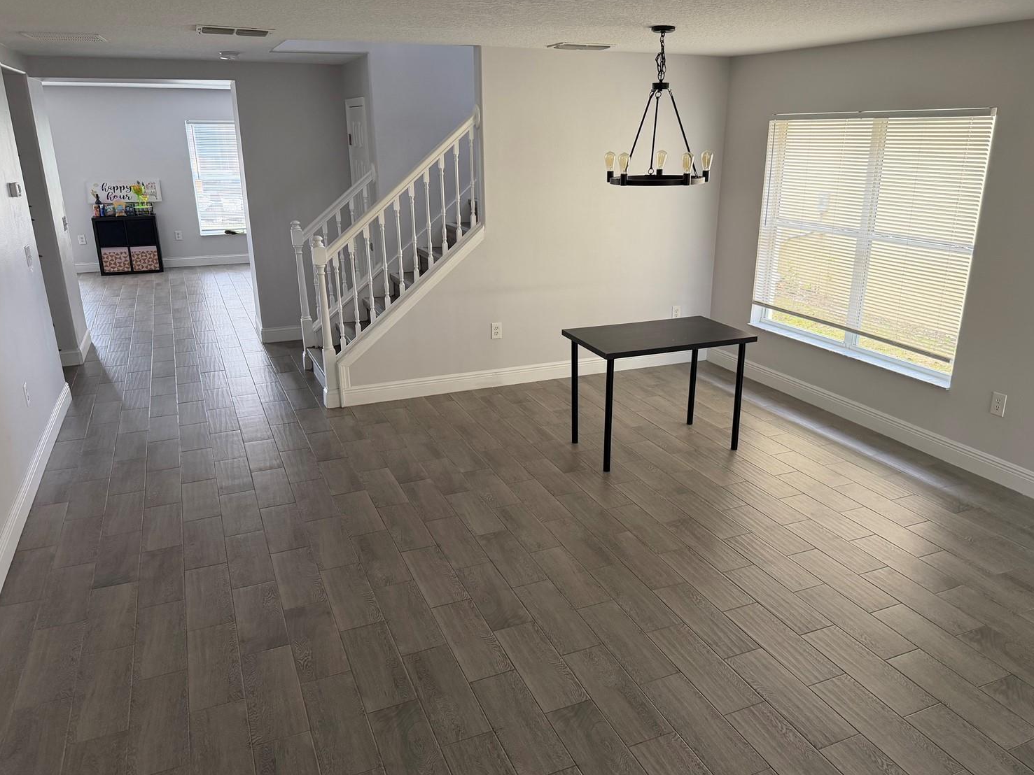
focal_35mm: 26
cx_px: 554
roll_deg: -0.4
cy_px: 401
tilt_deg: -16.9
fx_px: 777
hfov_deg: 67.2
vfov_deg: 53.1
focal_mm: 6.76
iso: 160
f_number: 1.78
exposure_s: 1/168
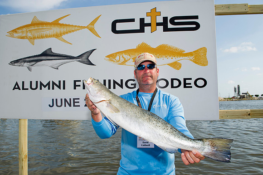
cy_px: 88
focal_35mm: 24
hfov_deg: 73.8
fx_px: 175
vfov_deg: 53.1
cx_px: 132
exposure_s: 1/250
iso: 125
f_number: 8
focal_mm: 24
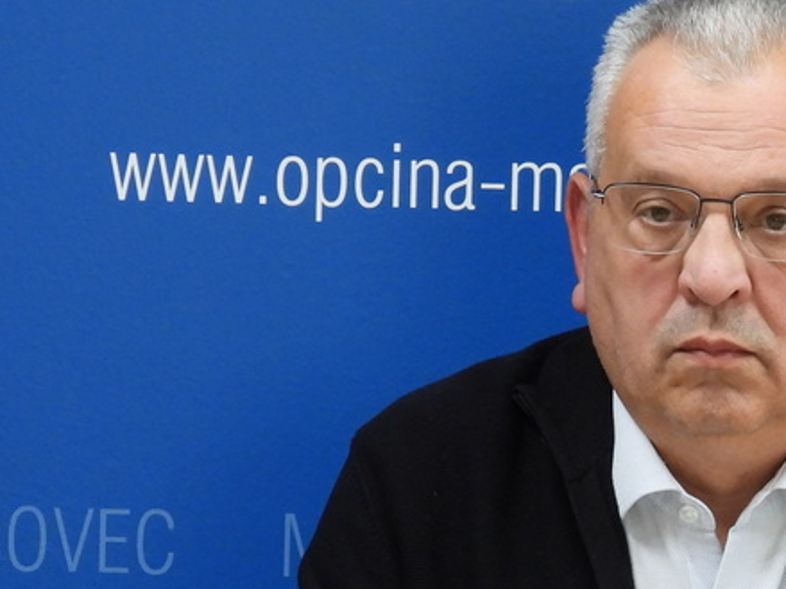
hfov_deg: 5.4
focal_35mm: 369
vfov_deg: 4.0
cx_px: 782
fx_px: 8376
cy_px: 548
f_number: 4
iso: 400
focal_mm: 24.3
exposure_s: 1/25
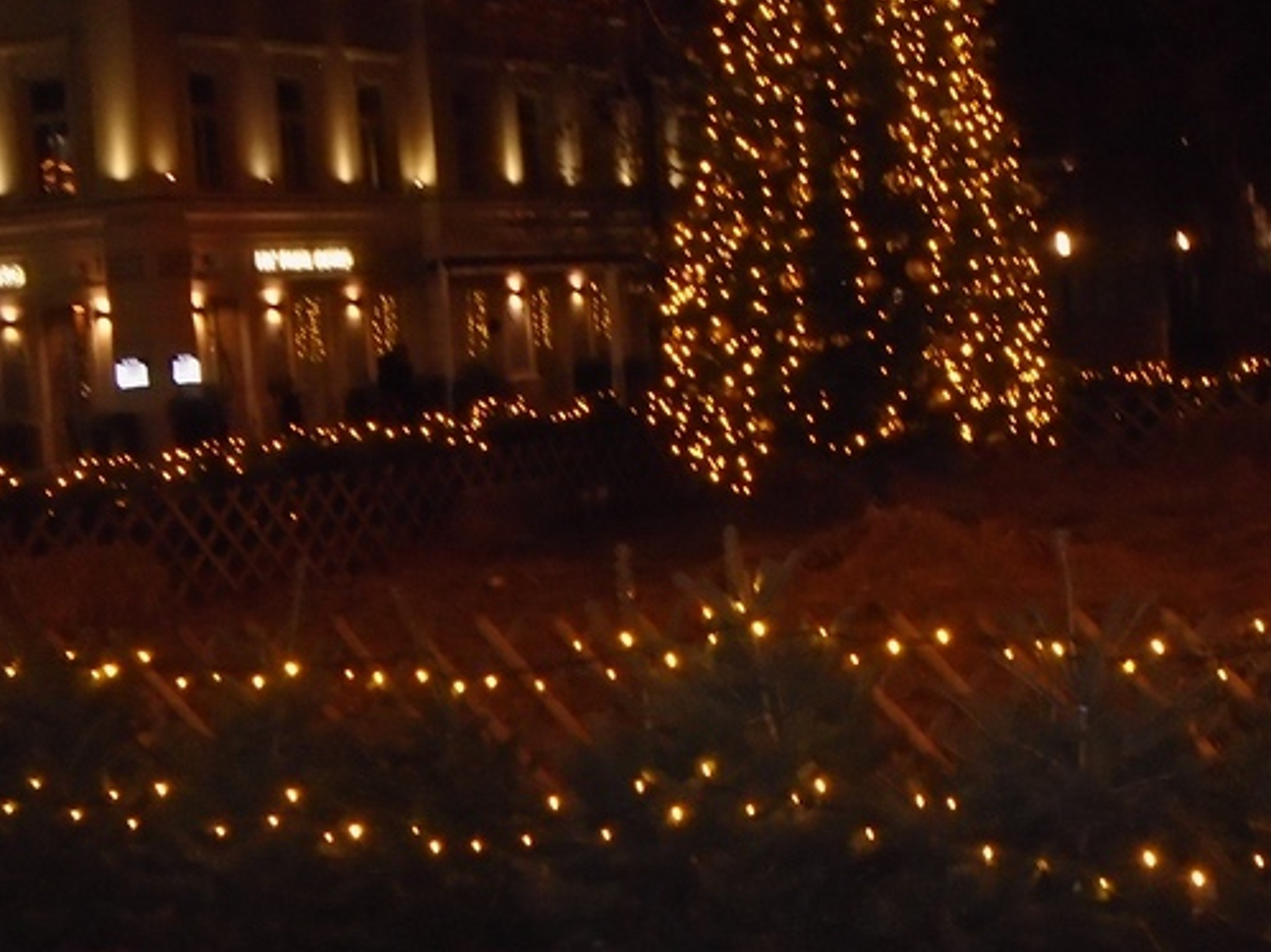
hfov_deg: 27.4
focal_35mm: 70
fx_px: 2570
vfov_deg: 21.0
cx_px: 935
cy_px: 433
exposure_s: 1/30
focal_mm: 6.4
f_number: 3.8
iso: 400
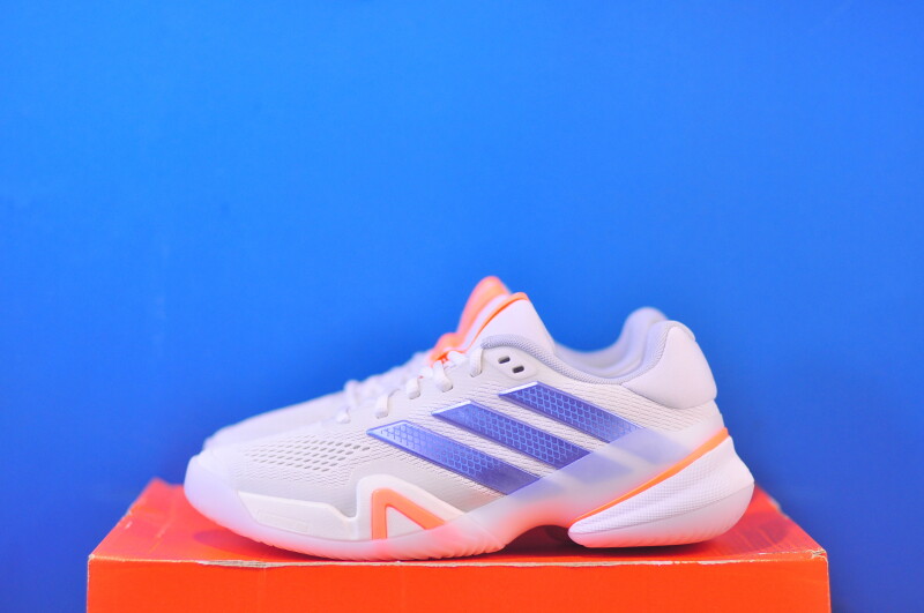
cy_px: 306
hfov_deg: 27.0
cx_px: 462
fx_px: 1922
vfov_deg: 18.1
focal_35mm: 75
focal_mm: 50
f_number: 2.2
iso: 250
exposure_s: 1/320
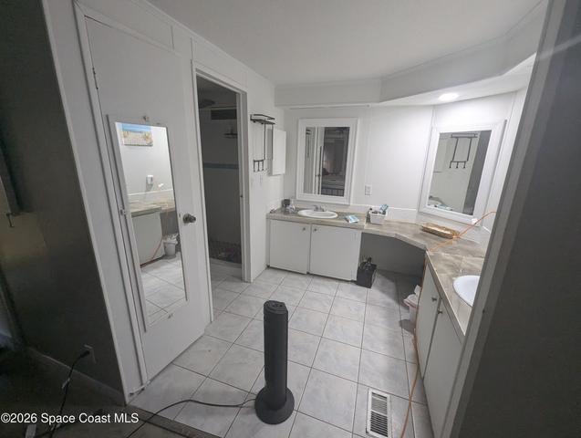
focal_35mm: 13
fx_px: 219
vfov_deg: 90.1
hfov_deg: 106.1
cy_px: 219
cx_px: 290
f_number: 2.2
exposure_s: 1/100
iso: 258
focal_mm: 1.95
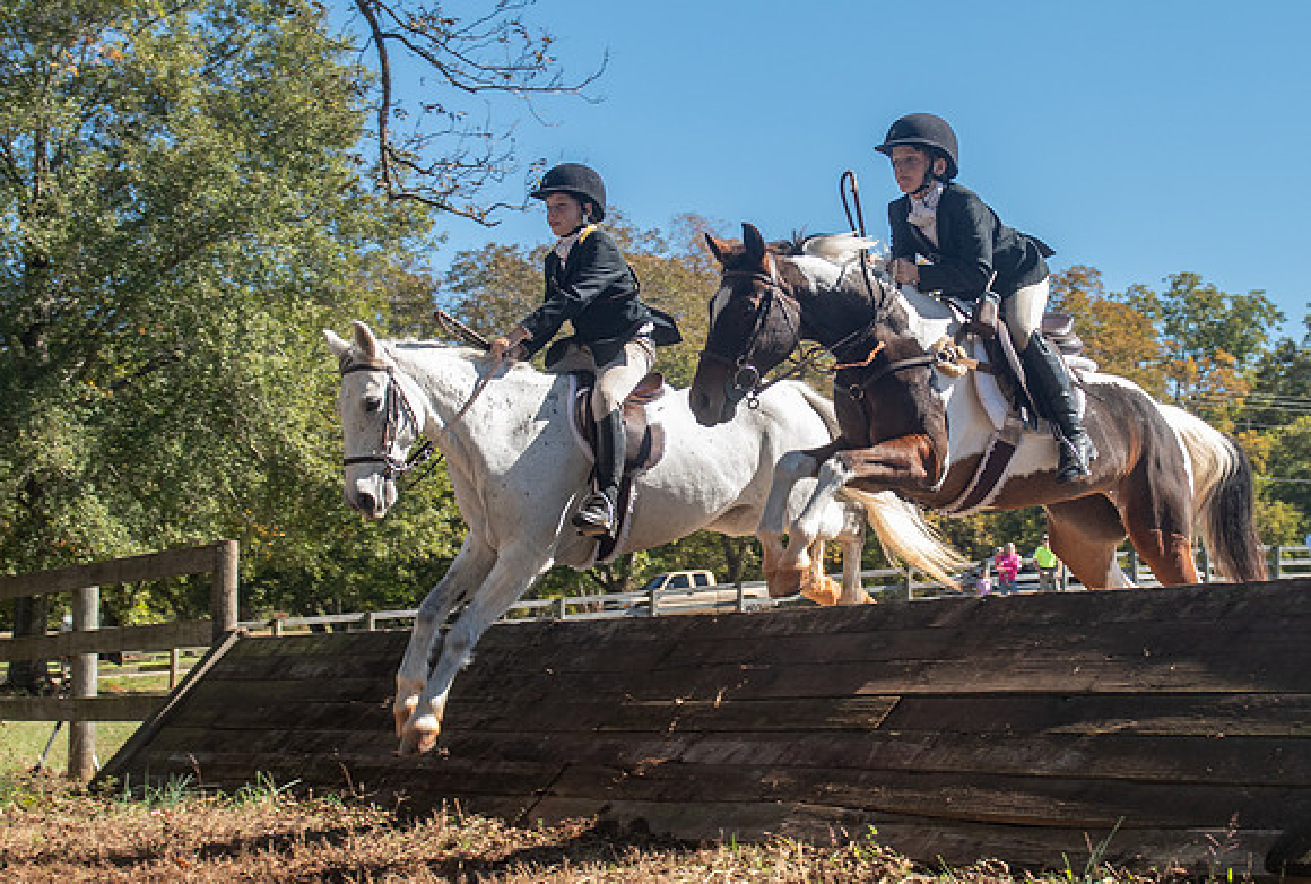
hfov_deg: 31.3
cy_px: 422
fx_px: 2338
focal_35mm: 64
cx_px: 744
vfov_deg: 21.4
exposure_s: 1/320
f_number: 4
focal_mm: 32
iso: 400
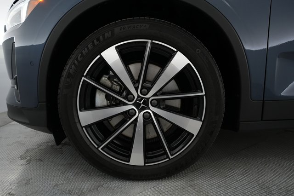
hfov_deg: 71.5
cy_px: 98
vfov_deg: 51.2
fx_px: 204
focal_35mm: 25
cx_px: 147
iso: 3200
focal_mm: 25
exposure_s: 1/125
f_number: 4.5
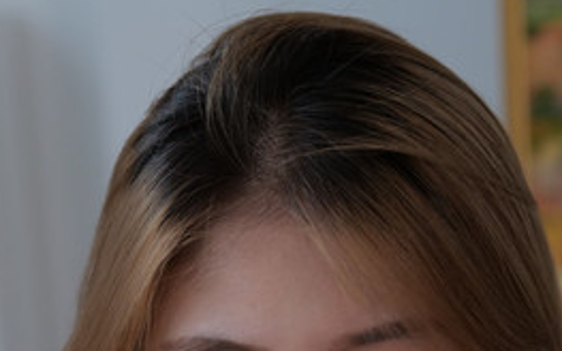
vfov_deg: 10.4
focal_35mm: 124
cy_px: 391
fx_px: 1898
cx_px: 329
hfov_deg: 16.8
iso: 250
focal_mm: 50
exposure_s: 1/160
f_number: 3.2
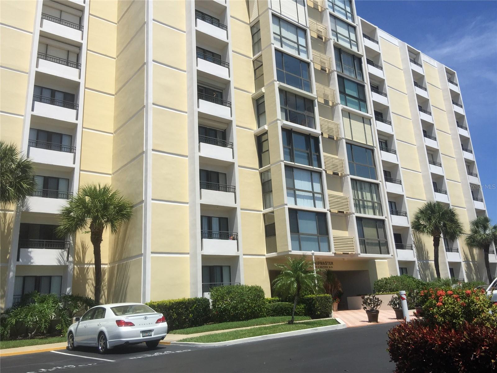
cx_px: 248
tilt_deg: +16.5
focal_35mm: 29
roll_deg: +1.9
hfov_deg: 61.7
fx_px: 416
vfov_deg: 48.2
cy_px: 186
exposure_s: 1/3049
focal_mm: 4.15
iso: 32
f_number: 2.2
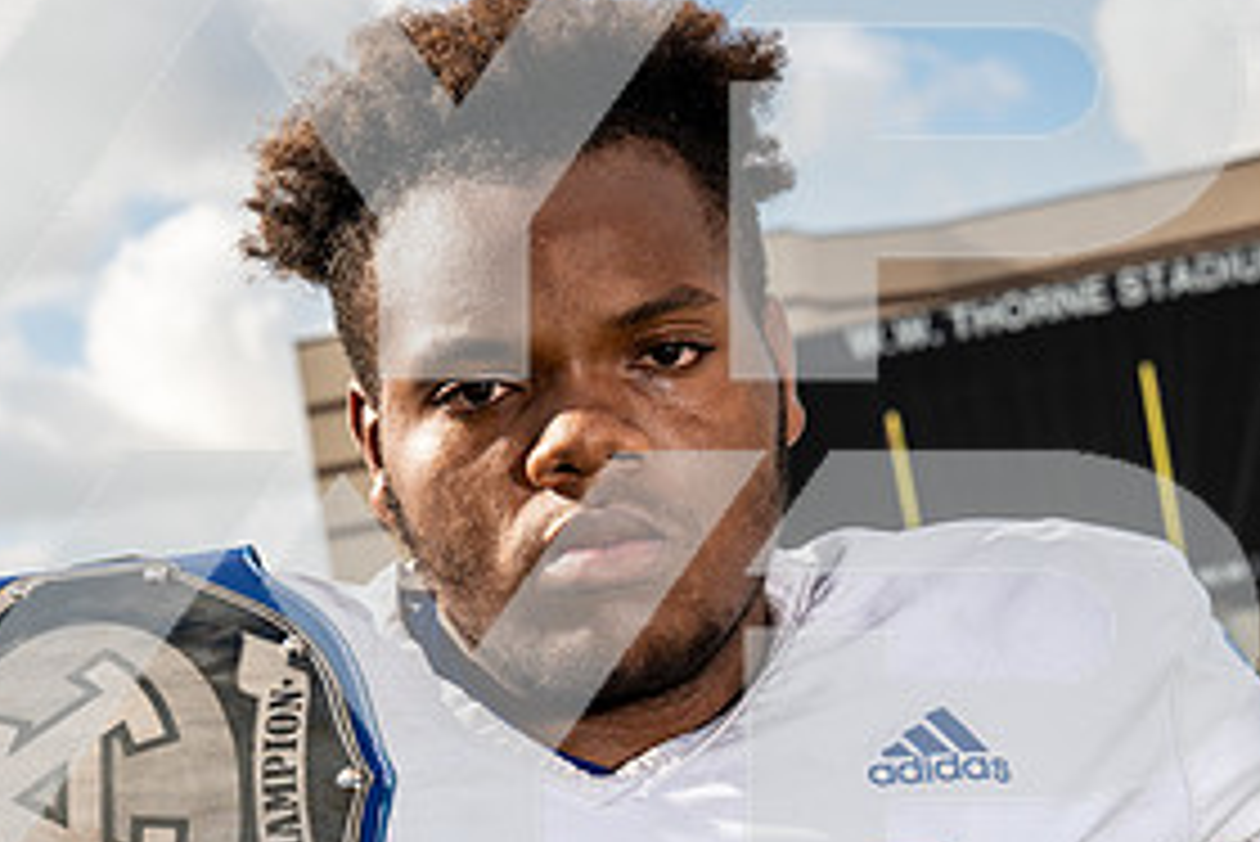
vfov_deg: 12.0
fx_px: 3992
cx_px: 657
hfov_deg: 17.9
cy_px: 691
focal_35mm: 114
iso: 125
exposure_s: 1/250
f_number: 8
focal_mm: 55
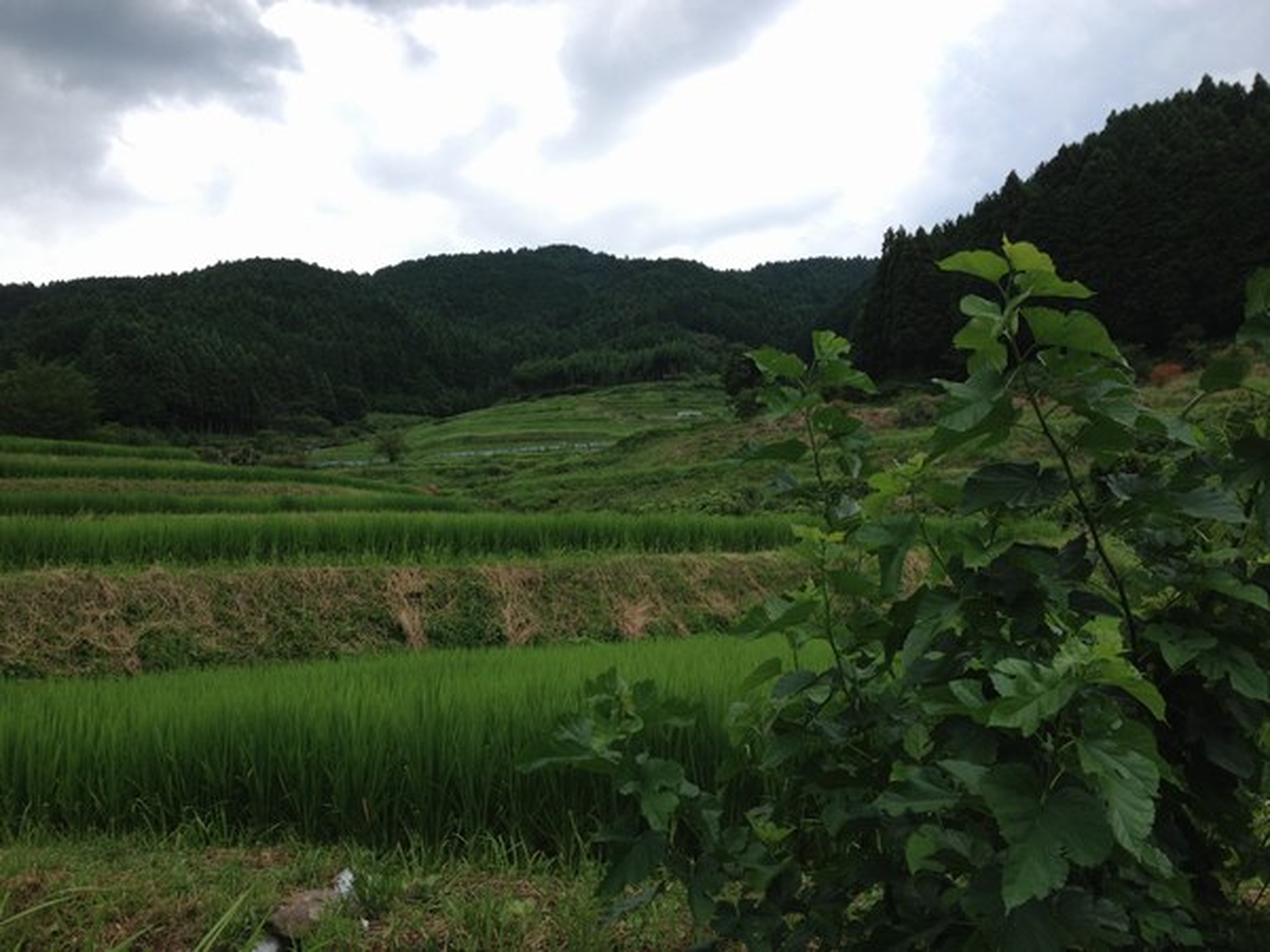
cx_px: 635
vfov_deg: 40.7
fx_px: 1284
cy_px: 476
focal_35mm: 35
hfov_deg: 52.6
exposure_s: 1/1200
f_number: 2.4
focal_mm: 4.28
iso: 50
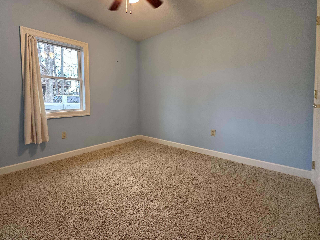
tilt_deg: -2.5
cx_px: 134
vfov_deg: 74.5
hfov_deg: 90.2
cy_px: 108
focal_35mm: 17
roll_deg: +0.8
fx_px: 157
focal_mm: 2.22
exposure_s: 1/60
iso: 160
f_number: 2.2
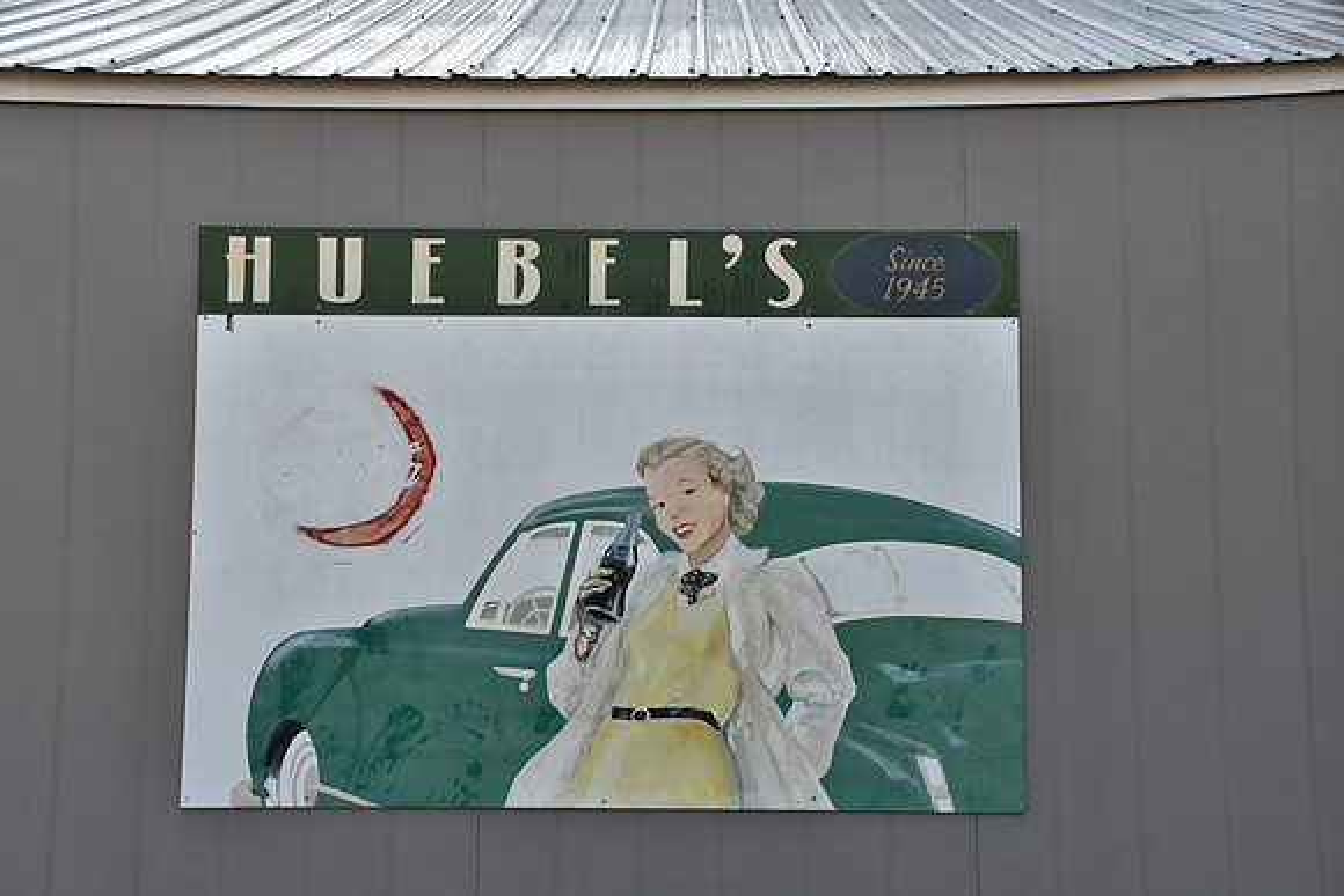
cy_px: 448
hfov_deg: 42.7
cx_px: 672
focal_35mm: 46
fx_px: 1718
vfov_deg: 29.3
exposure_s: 1/250
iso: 140
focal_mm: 31
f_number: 8
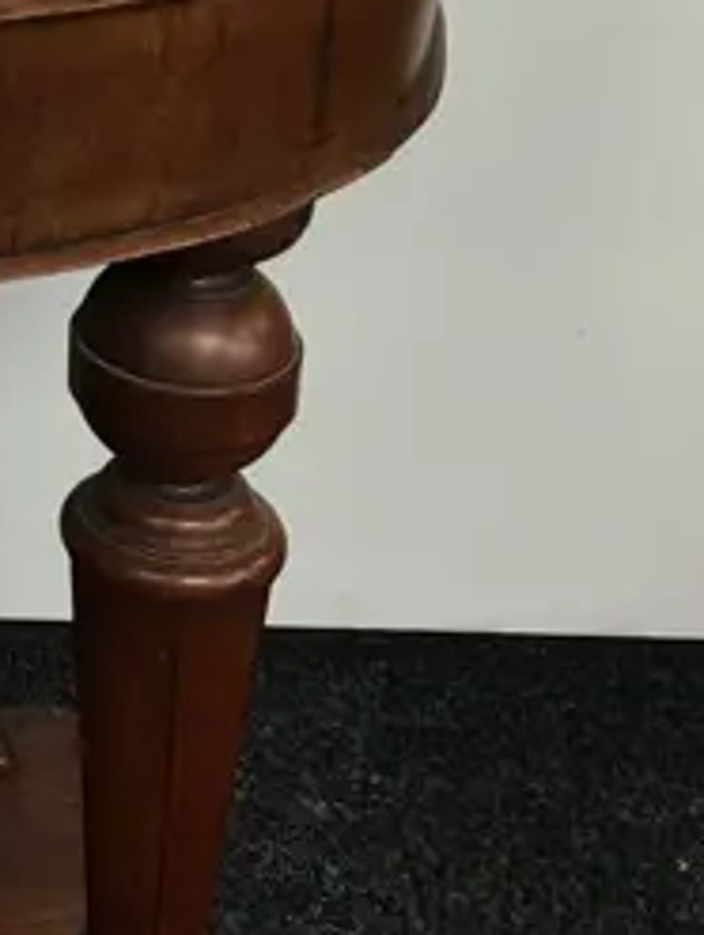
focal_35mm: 120
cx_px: -587
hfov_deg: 11.4
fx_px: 3246
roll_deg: -0.1
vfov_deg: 15.8
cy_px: -144
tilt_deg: -22.4
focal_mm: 4.15
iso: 50
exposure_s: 1/17
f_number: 2.2
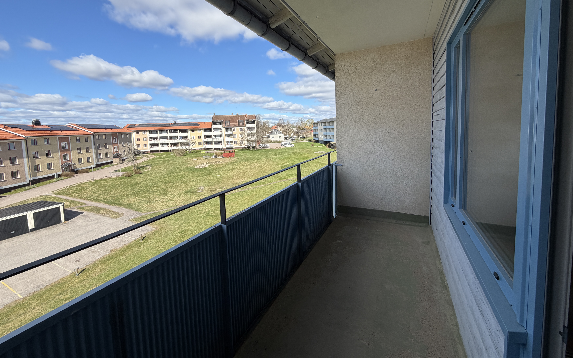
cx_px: 284
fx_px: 234
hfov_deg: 101.5
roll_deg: +2.0
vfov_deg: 74.1
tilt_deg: -3.9
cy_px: 147
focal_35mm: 15
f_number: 2.2
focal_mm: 2.22
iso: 32
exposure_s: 1/770
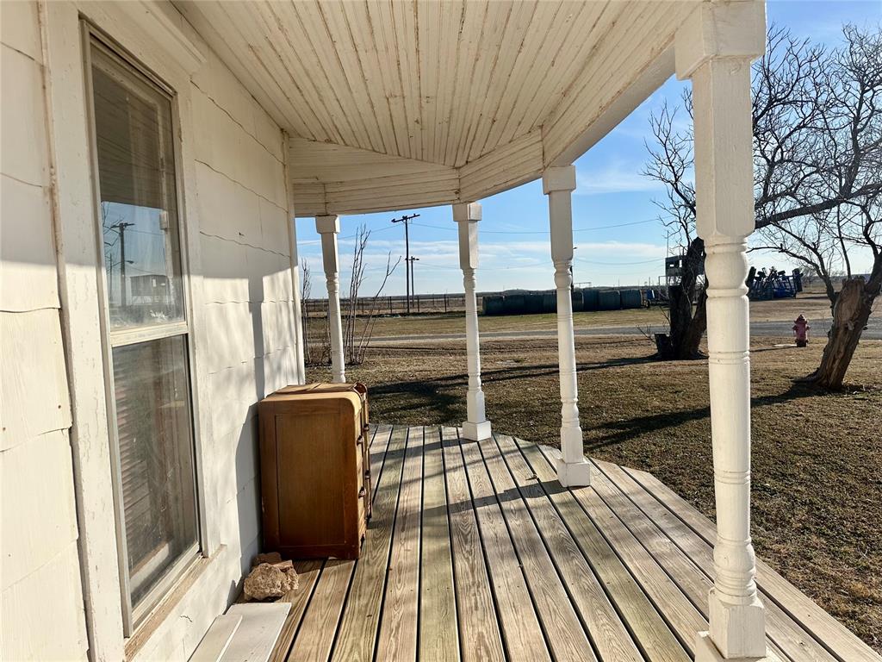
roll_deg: +2.7
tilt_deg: -4.5
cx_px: 441
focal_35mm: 24
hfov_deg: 71.6
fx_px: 612
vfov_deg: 56.8
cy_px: 331
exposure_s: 1/6211
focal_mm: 6.86
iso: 80
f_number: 1.78
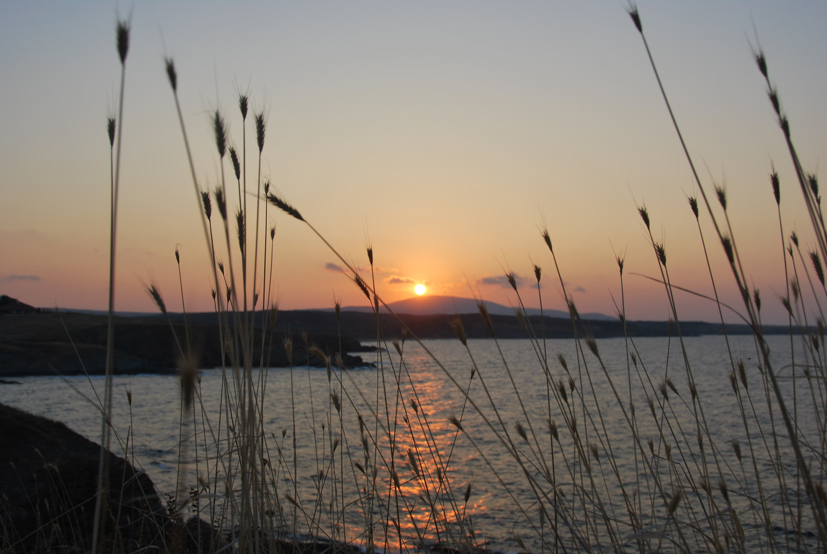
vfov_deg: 34.3
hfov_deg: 49.5
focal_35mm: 39
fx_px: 897
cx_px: 414
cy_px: 277
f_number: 8
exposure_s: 1/250
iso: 100
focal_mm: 26
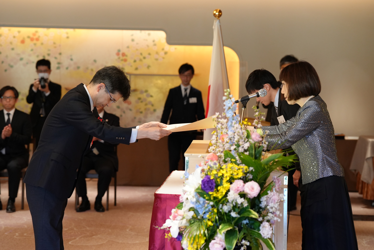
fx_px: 1039
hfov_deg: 20.4
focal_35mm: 100
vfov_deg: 13.7
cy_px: 125
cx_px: 187
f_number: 4
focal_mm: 100
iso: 2500
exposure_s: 1/160
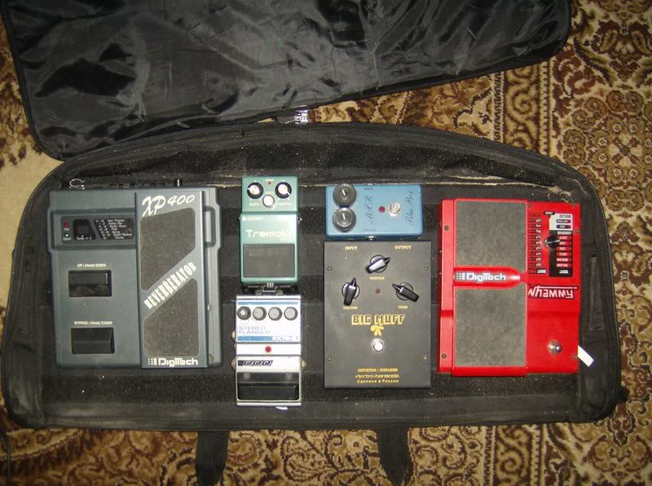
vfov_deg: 39.5
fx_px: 676
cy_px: 243
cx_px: 326
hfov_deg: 51.5
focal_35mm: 36
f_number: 2.8
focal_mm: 6
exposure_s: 1/60
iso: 200
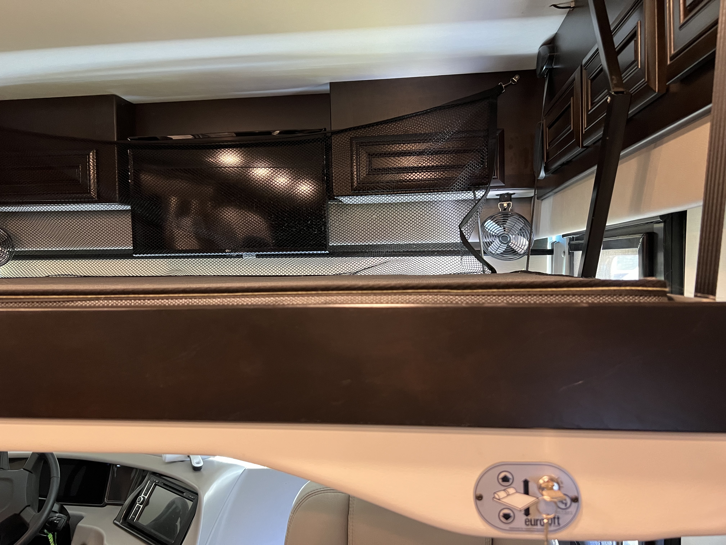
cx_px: 363
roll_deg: +0.7
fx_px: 545
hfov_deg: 67.3
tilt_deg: -3.6
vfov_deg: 53.1
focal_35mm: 26
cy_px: 272
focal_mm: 5.7
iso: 500
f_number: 1.5
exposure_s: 1/51
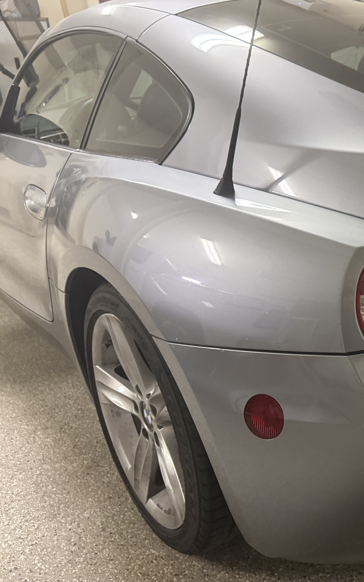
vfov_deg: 56.7
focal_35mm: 34
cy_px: 291
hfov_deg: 34.6
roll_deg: +1.7
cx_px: 344
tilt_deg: -21.7
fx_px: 540
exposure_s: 1/40
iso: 800
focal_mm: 6.76
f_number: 1.78
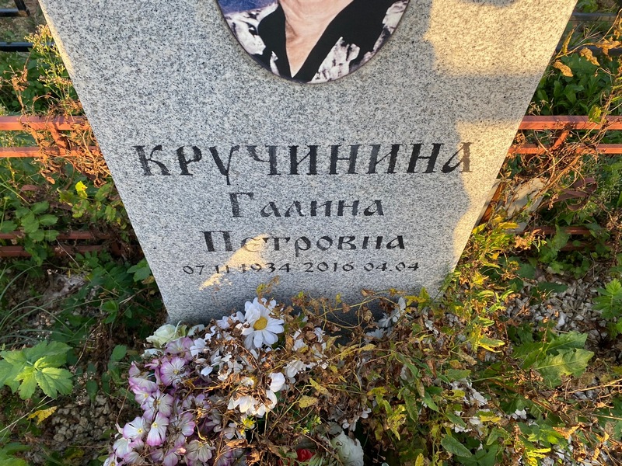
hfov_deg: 67.3
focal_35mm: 26
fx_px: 467
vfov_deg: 53.1
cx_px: 311
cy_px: 233
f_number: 1.8
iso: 32
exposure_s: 1/238
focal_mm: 4.25
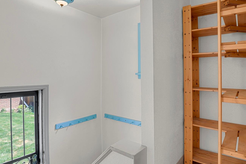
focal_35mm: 21
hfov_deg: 80.9
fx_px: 144
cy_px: 74
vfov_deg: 59.4
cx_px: 136
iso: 250
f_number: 8
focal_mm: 17
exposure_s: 2.5
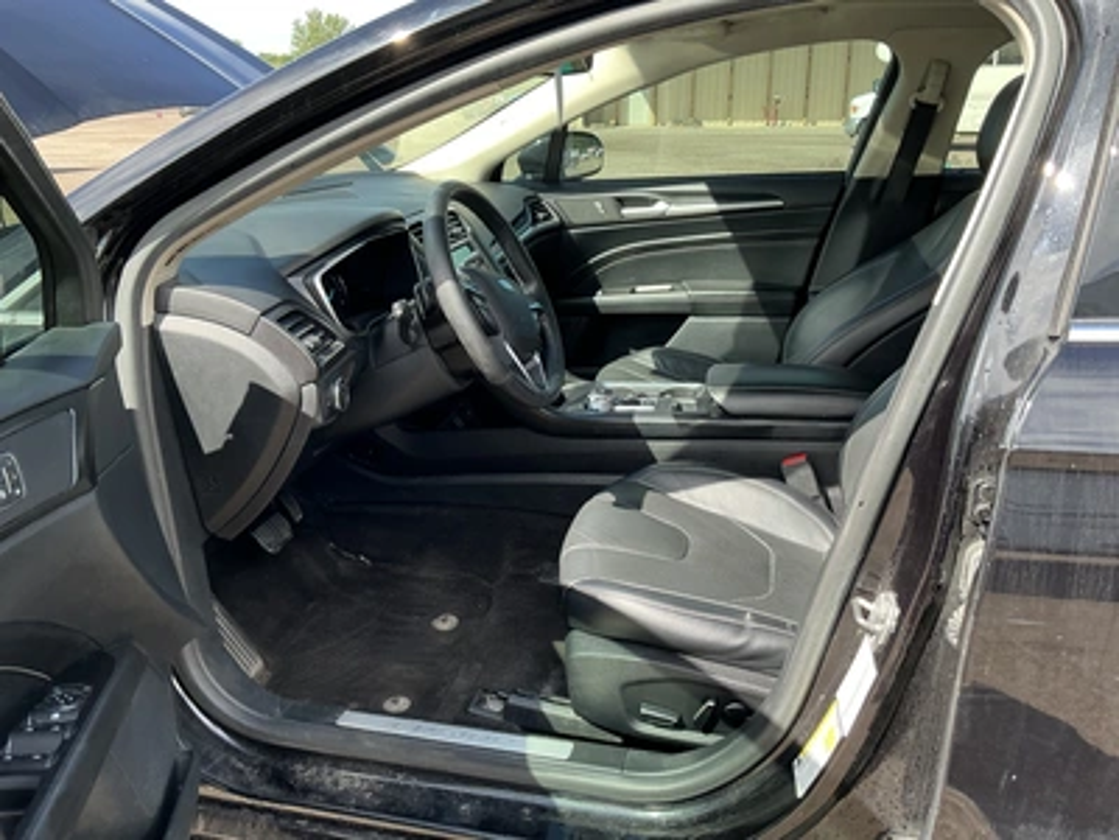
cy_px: 420
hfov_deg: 63.4
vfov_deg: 49.7
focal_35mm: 28
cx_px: 560
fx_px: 905
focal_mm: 3
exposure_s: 1/169
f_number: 1.8
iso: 20
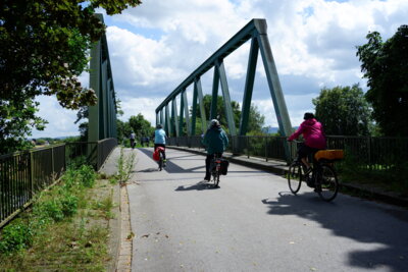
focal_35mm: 35
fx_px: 397
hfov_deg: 54.4
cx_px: 204
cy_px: 136
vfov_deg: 37.9
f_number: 6.3
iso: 100
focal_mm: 35
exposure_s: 1/500
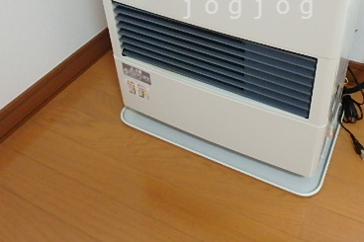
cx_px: 250
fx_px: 384
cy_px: 7
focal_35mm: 38
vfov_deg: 32.5
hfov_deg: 49.6
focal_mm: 3.7
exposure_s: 1/30
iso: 500
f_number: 3.5
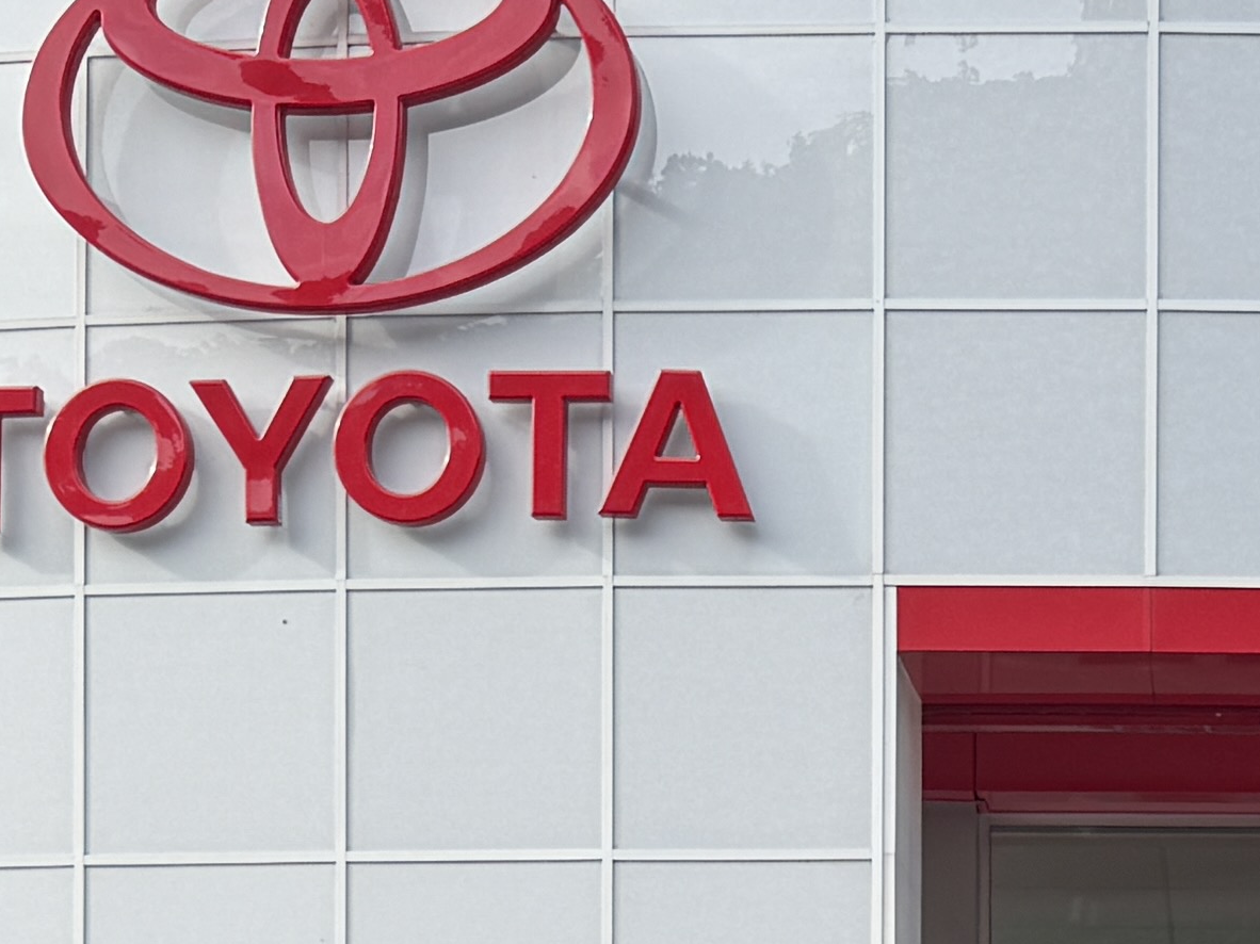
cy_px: 1609
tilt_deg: +2.5
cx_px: 1233
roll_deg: -0.4
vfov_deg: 11.9
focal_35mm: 116
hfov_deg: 16.6
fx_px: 4221
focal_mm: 6.76
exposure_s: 1/1653
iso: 80
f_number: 1.78
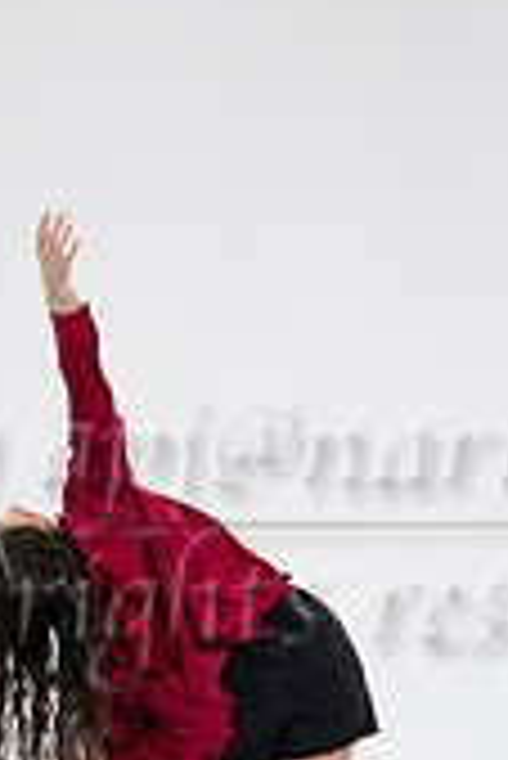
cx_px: 193
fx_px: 3485
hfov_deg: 8.3
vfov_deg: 12.4
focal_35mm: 165
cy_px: 519
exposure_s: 1/500
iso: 400
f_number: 4
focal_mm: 48
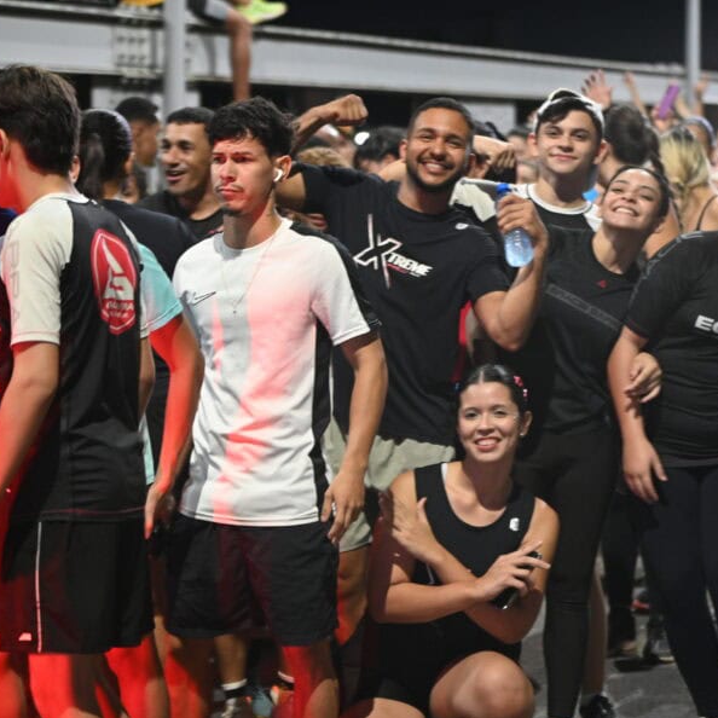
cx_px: 427
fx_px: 2816
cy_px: 403
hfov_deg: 14.5
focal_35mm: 120
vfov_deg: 14.5
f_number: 2.8
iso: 3200
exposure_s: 1/80
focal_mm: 82
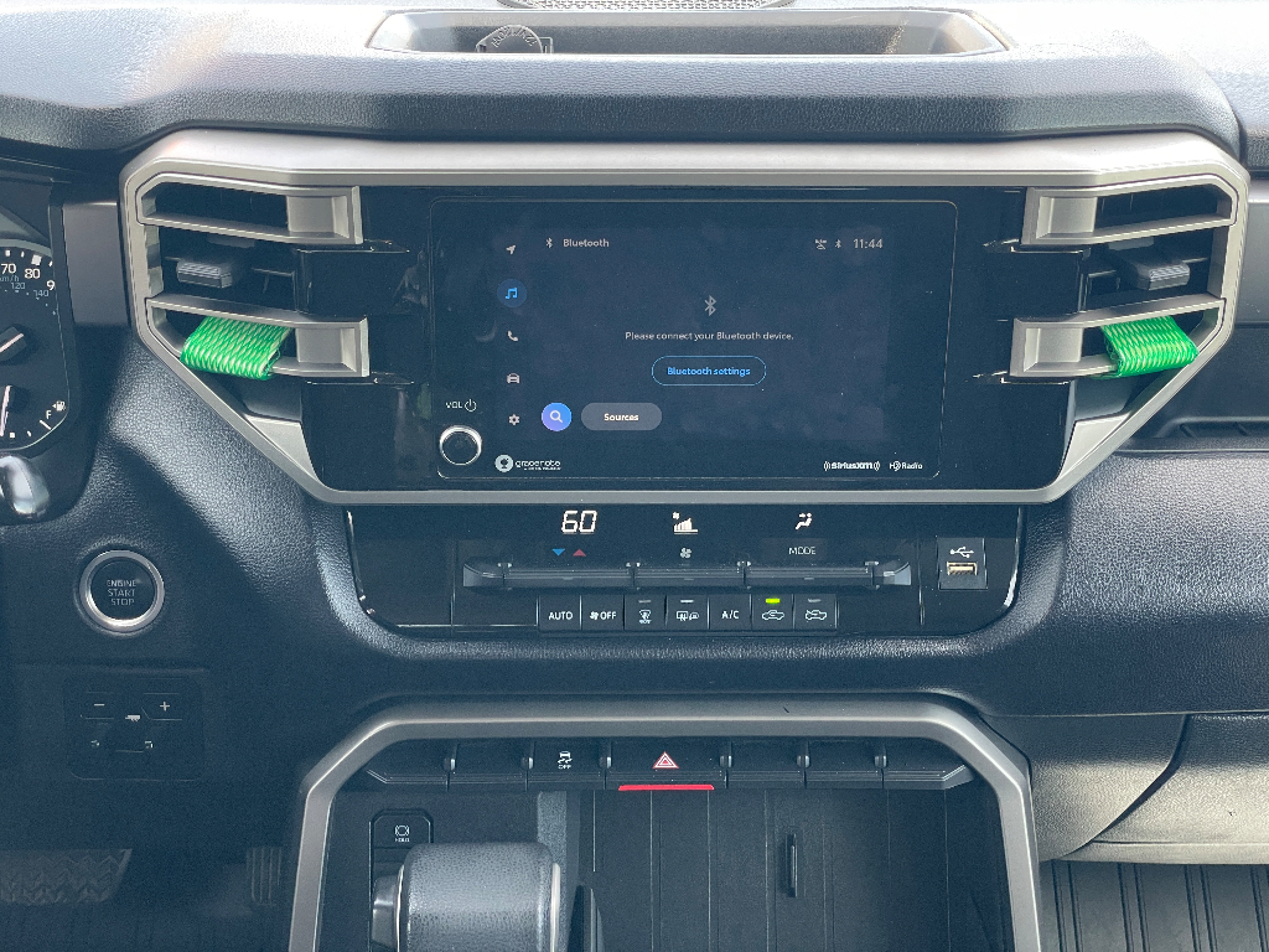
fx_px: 1906
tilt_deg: -28.4
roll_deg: -0.5
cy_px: 476
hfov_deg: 36.8
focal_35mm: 52
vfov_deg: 28.0
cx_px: 634
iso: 125
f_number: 2
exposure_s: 1/99
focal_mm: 6
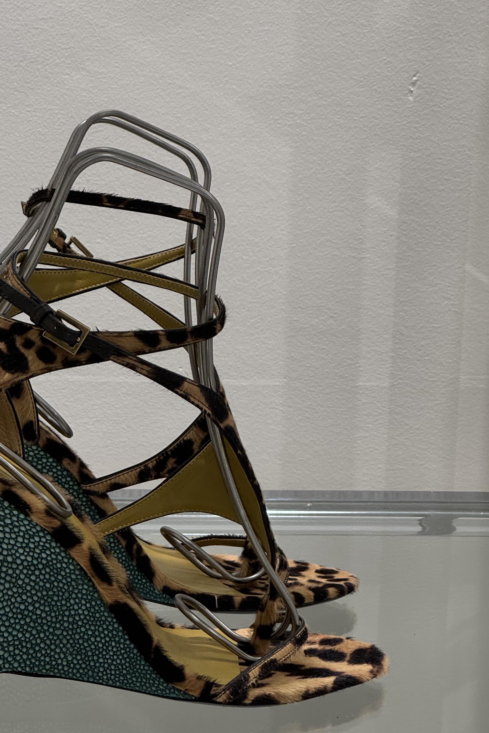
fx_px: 2139
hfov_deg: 13.0
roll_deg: -0.4
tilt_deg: -10.5
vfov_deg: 19.5
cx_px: 151
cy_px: 381
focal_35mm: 105
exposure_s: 1/99
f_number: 2.8
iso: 125
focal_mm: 9
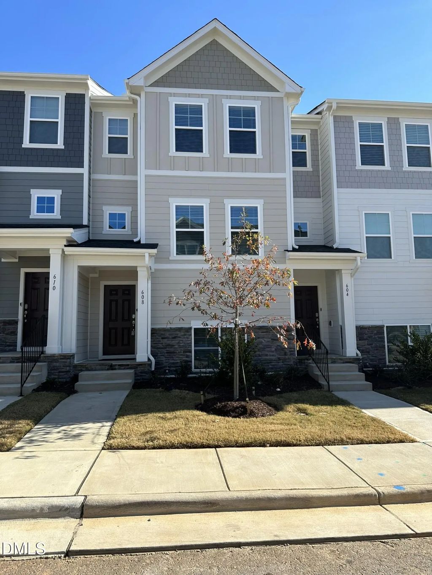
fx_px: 399
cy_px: 288
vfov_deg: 71.6
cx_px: 216
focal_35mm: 24
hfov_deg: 56.8
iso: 80
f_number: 1.78
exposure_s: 1/2882
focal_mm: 6.86
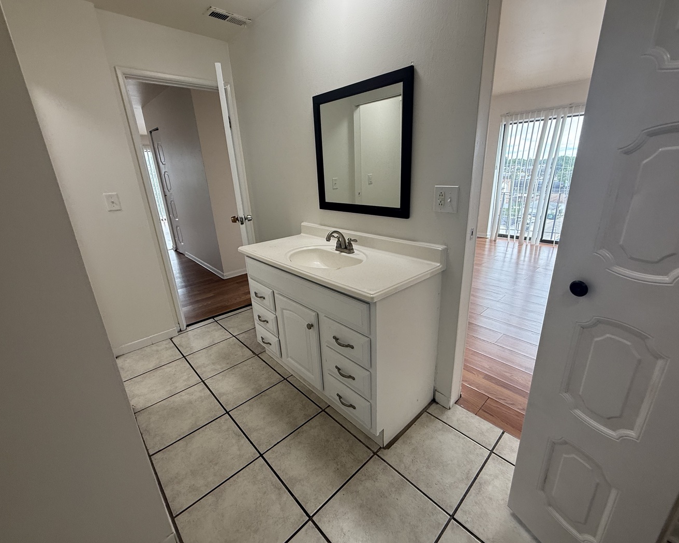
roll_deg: +1.7
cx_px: 348
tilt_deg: -15.6
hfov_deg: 96.8
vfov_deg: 84.0
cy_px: 270
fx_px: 301
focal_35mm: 15
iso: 100
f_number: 2.2
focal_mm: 2.22
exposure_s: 1/120
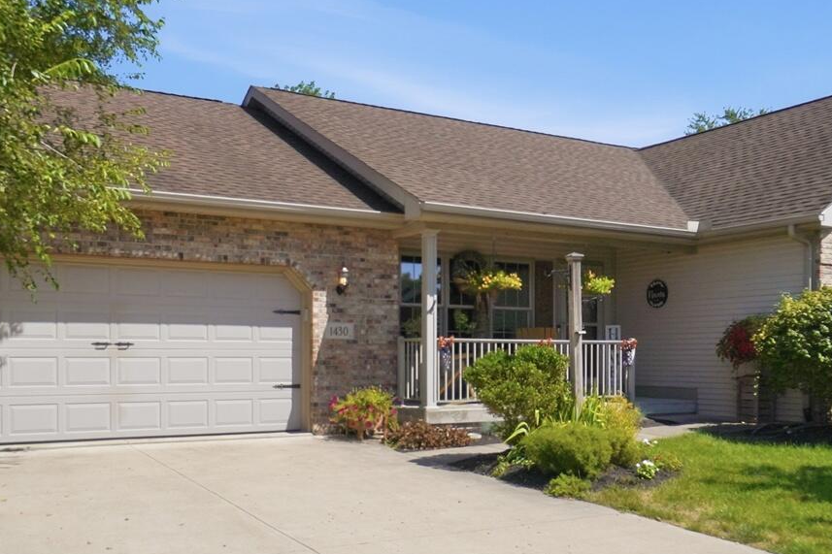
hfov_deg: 54.4
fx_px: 809
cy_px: 299
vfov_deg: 37.8
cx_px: 427
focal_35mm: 35
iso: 125
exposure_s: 1/2000
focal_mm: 10
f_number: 5.6
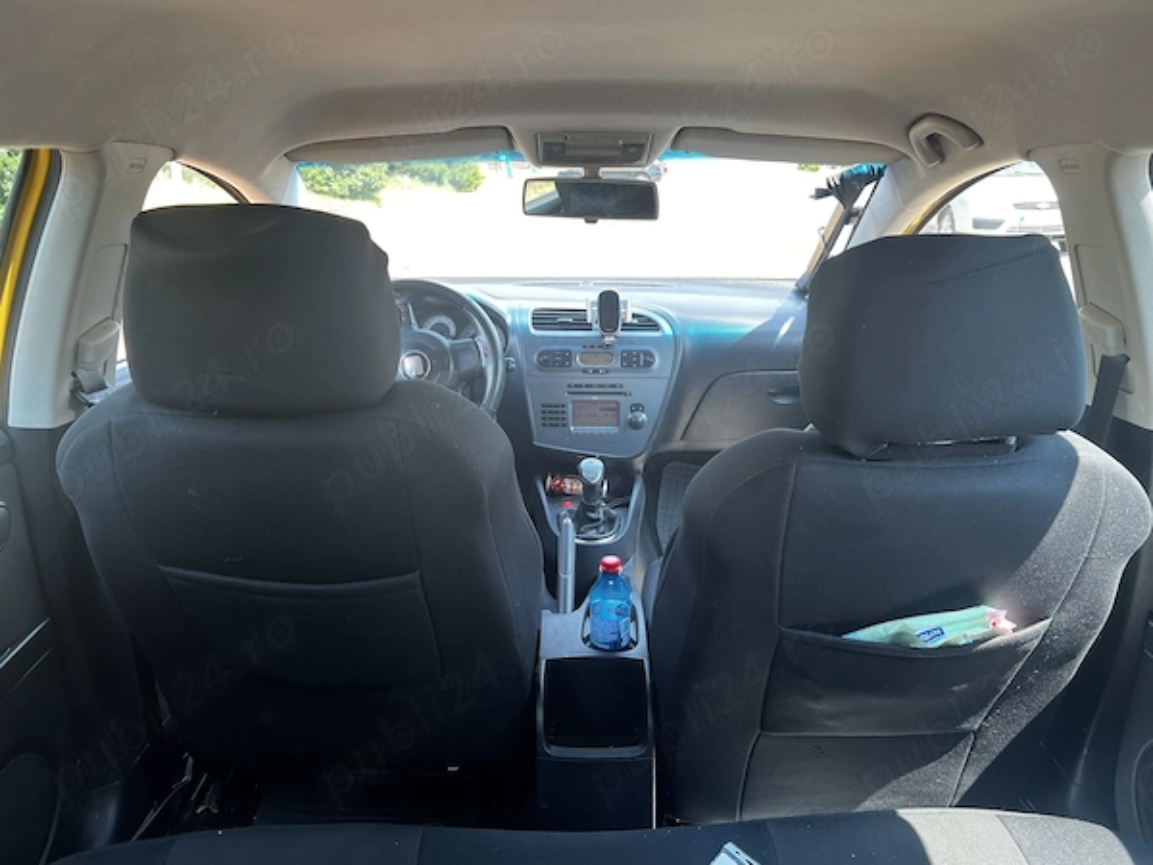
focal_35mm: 26
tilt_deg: -16.2
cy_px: 432
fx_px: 866
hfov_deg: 67.3
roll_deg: +0.1
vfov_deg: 53.1
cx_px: 576
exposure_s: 1/121
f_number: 1.5
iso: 64
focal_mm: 5.7
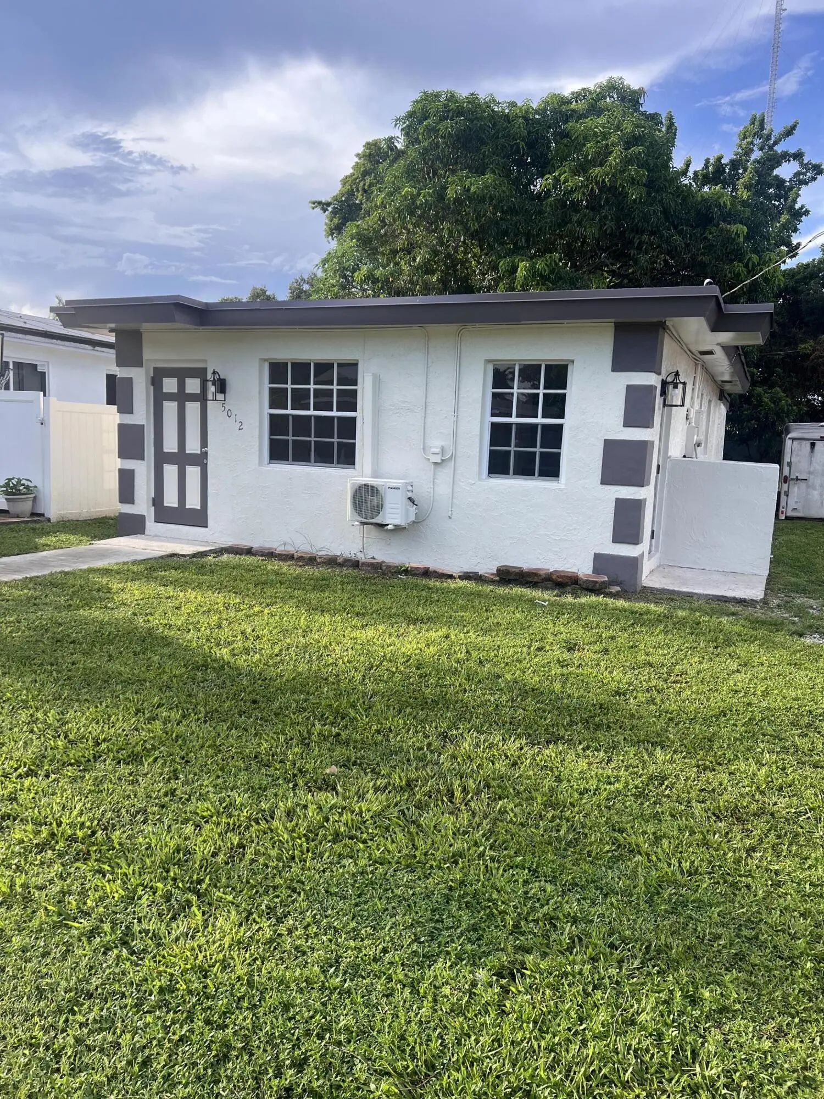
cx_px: 412
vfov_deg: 67.3
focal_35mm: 26
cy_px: 550
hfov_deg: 53.1
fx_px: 825
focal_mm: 5.7
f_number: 1.5
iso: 50
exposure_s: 1/1100
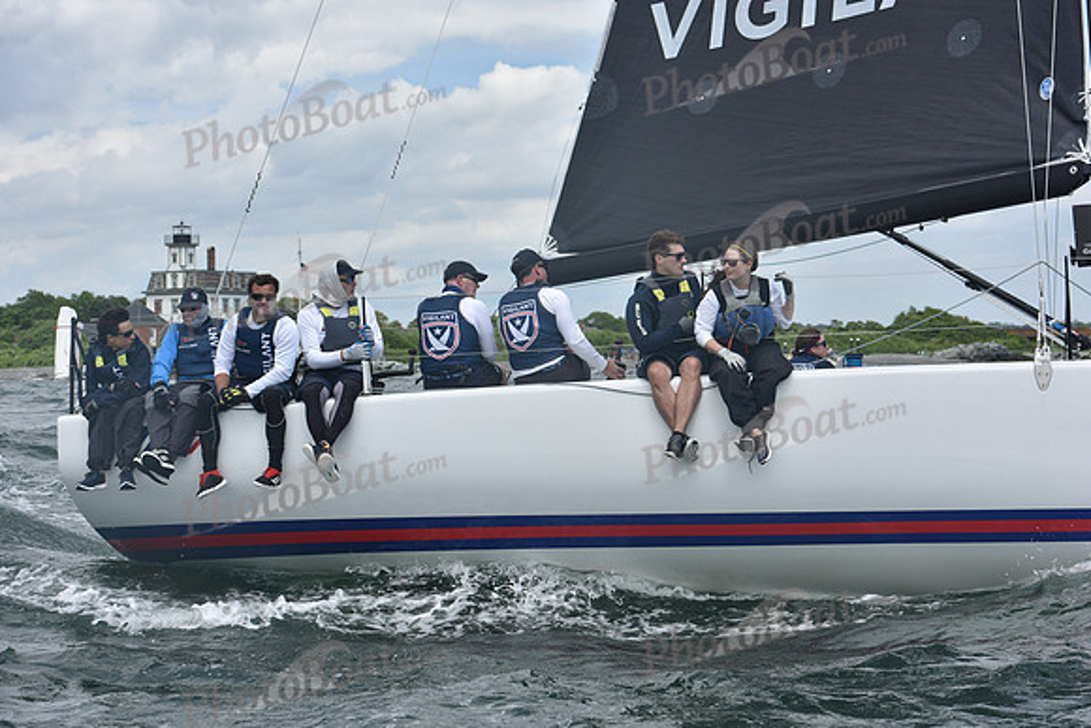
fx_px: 3092
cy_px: 364
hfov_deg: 20.0
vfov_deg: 13.4
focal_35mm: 102
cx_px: 546
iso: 250
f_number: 7.1
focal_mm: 102
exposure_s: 1/1000
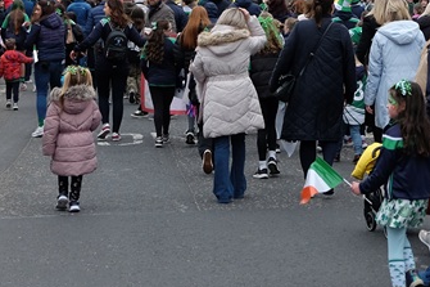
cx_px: 348
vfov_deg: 9.0
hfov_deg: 13.6
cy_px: -81
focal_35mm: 150
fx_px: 1791
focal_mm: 35.8
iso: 500
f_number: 4
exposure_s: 1/800
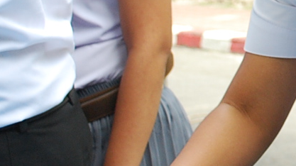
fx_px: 1490
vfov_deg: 6.3
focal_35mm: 190
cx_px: 508
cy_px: -104
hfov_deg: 10.7
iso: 400
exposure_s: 1/320
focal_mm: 26
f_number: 4.2
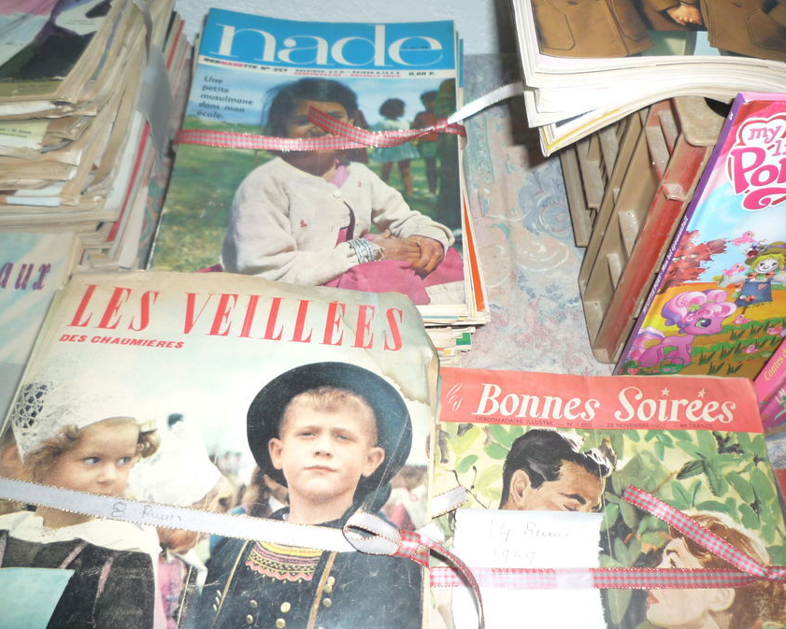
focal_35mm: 29
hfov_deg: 60.4
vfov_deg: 50.0
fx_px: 675
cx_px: 406
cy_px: 328
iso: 160
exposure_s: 1/8
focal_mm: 4.4
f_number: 2.8
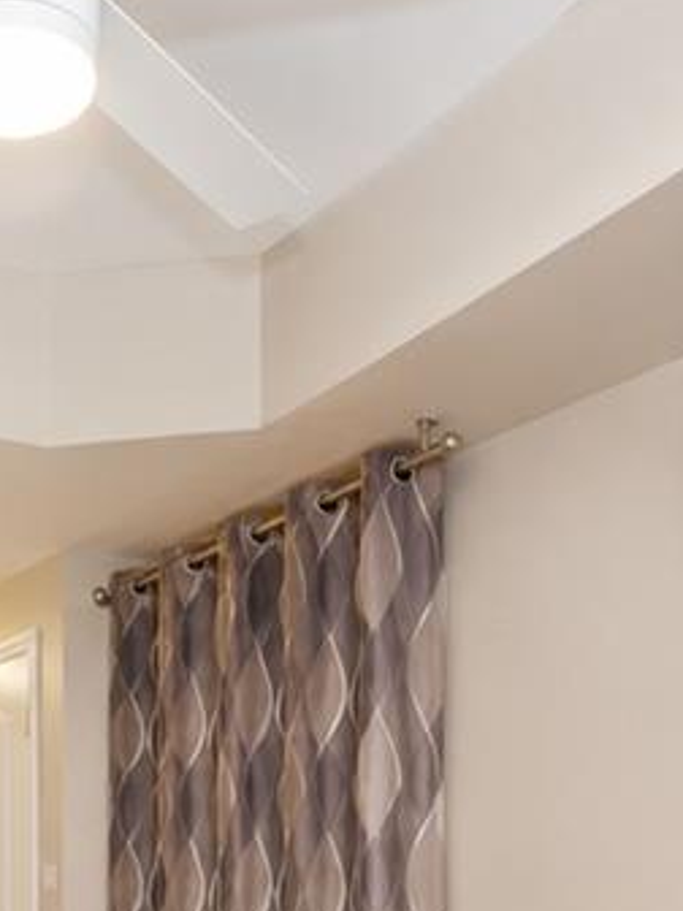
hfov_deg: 30.4
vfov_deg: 38.4
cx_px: -8
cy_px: 897
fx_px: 1158
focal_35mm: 44
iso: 2000
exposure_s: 1/60
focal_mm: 10
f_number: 7.1
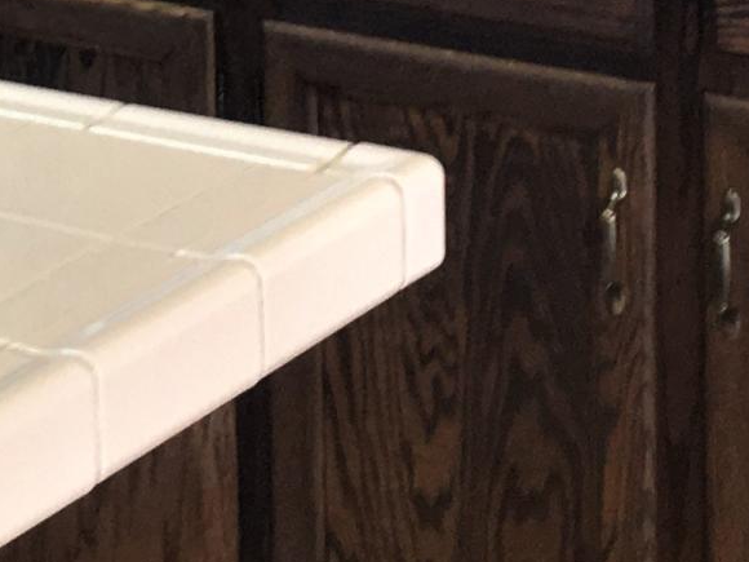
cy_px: -354
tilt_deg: -10.3
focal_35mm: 150
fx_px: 3246
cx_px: -216
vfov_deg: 9.5
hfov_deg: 12.8
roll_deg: +3.0
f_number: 2.2
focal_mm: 4.15
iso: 40
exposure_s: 1/30
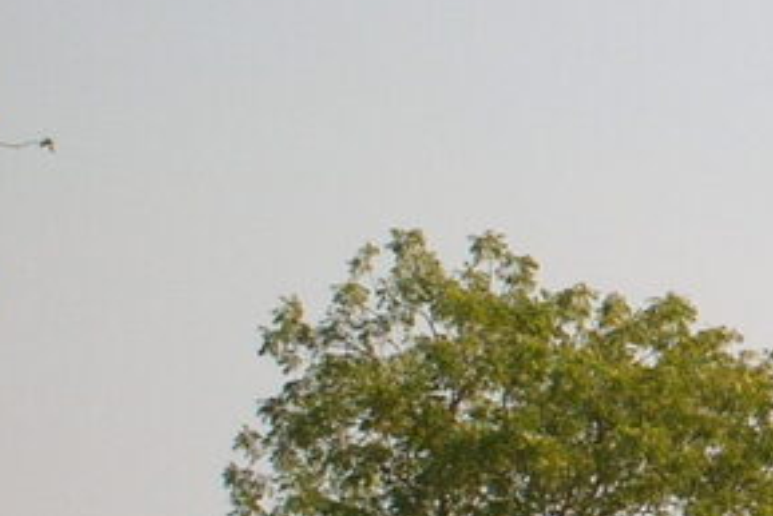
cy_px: 422
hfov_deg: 5.4
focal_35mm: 377
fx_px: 8099
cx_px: 1139
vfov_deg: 3.6
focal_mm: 17.4
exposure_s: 1/300
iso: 50
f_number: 4.9
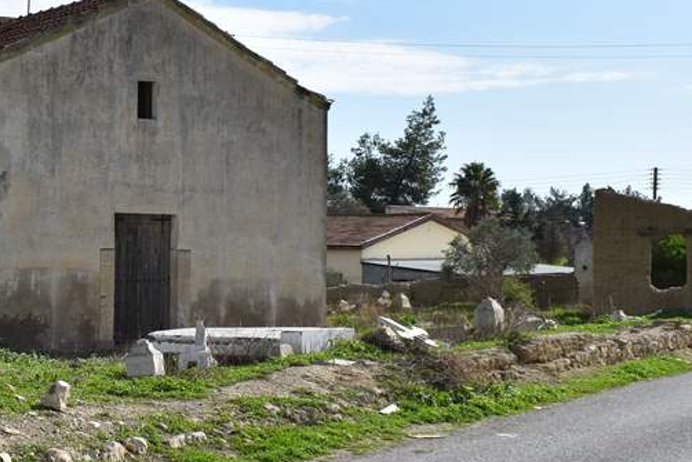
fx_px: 1446
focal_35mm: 75
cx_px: 50
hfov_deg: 25.9
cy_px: 193
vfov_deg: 18.1
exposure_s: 1/320
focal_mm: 21
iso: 100
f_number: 9
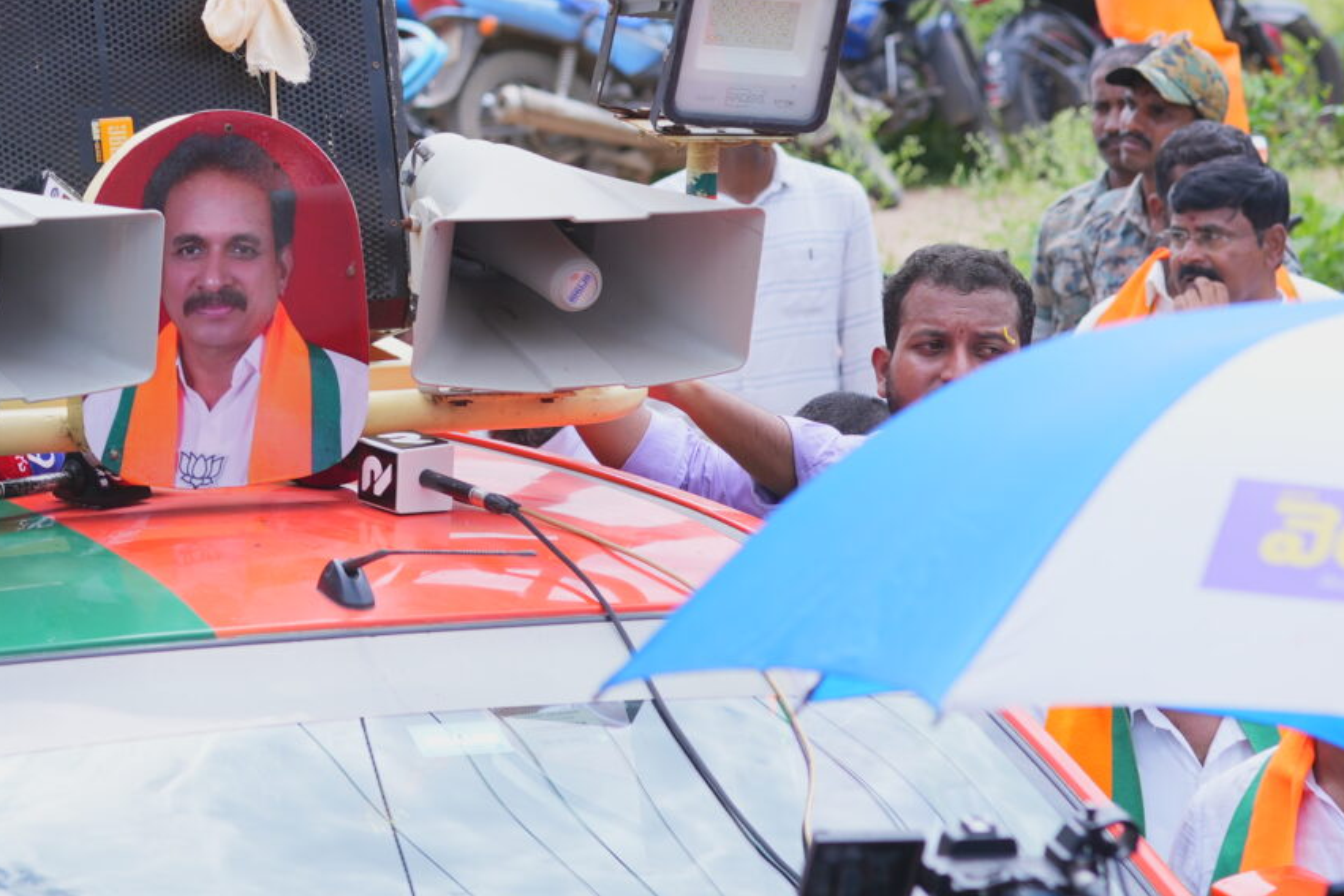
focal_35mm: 256
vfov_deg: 5.4
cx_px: -185
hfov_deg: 8.0
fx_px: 9558
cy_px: 83
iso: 100
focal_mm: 85
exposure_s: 1/400
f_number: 4
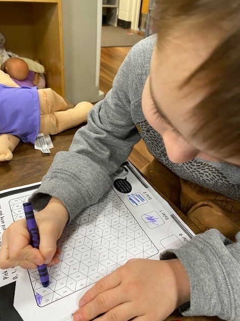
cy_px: 165
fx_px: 250
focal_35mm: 27
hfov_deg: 51.4
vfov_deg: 65.3
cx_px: 122
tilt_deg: -36.2
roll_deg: -5.4
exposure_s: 1/60
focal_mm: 4.25
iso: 125
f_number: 1.8
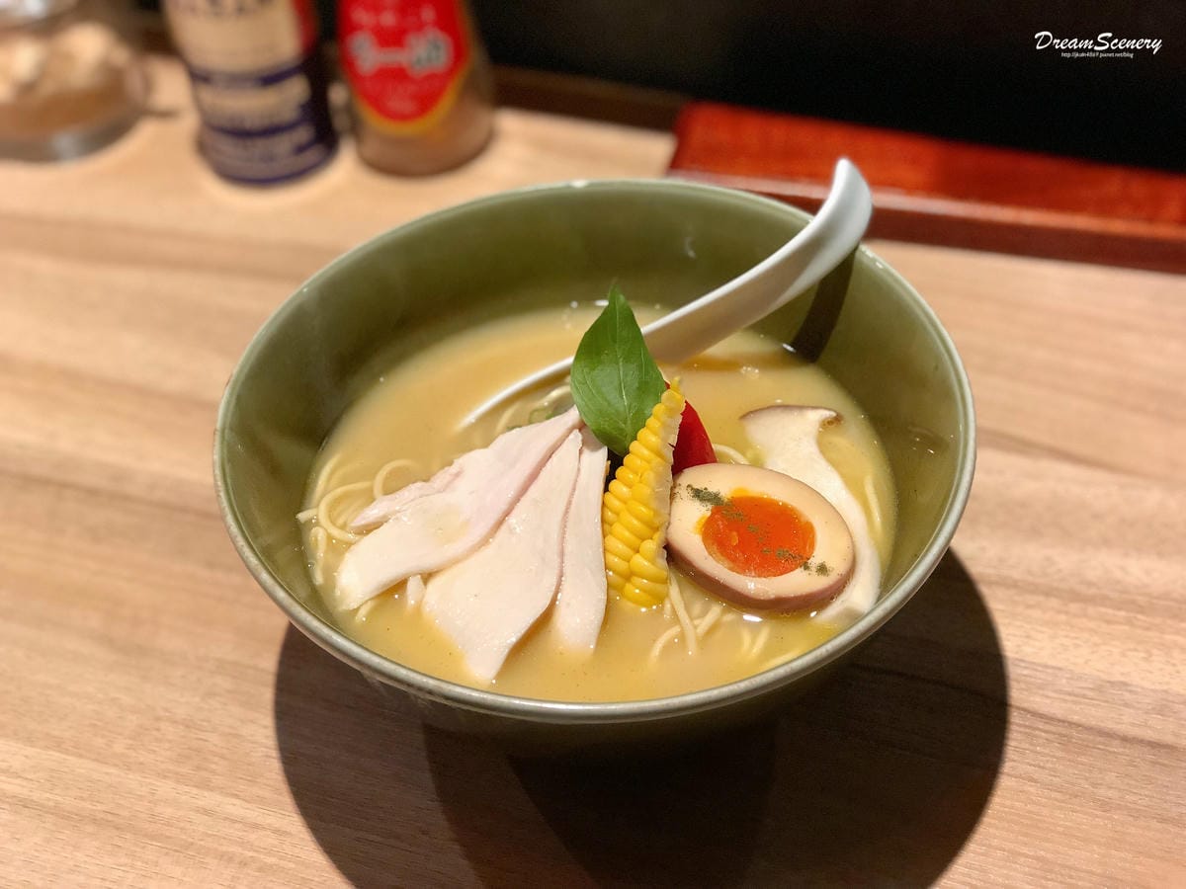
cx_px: 593
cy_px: 444
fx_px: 1953
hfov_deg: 33.8
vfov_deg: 25.7
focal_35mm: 57
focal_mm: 6.6
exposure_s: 1/60
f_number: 2.8
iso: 400
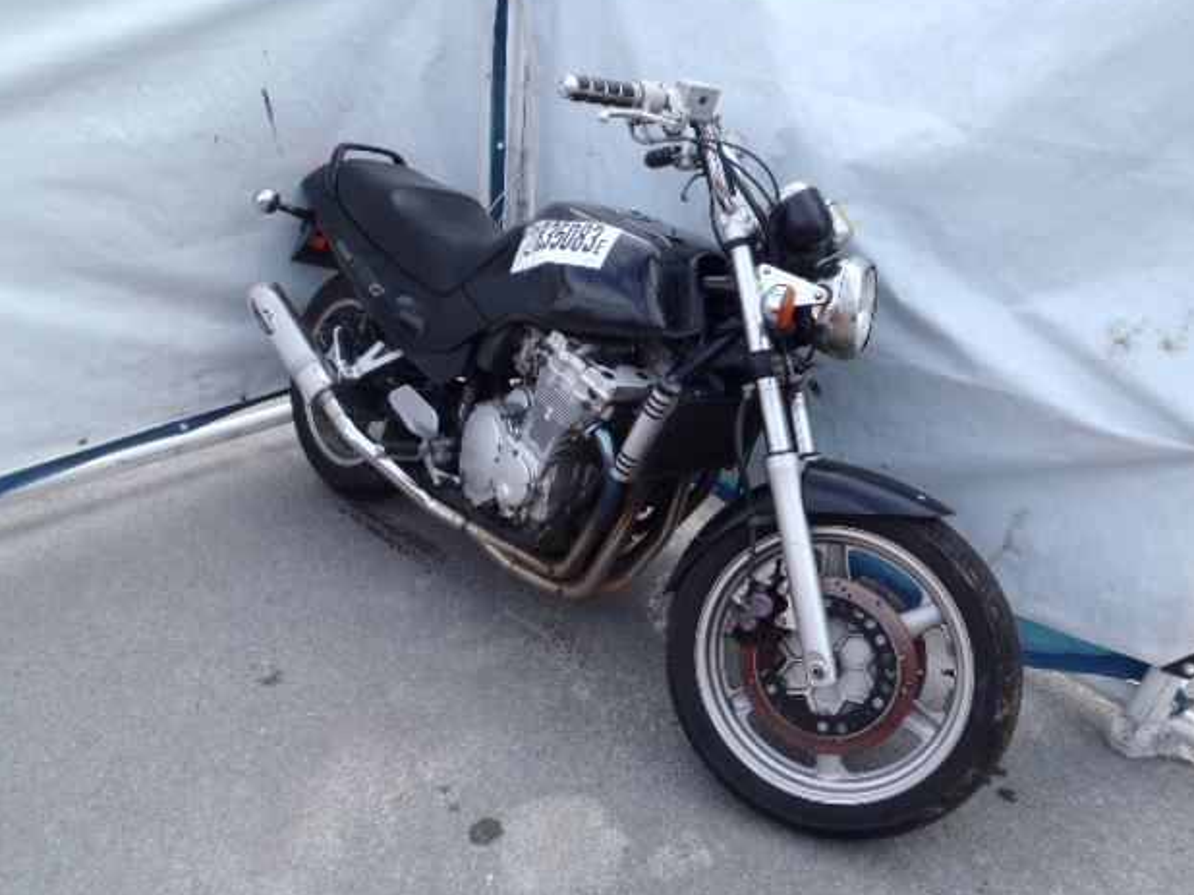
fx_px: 1000
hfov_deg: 61.7
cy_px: 437
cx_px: 601
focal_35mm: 29
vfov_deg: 48.2
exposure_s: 1/125
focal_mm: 5
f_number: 4.5
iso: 80
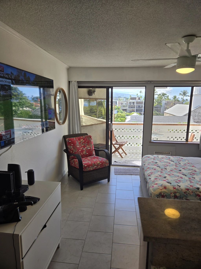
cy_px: 134
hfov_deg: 58.9
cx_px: 100
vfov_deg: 73.9
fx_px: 178
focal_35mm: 23
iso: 25
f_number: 1.8
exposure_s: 1/293
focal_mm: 5.4
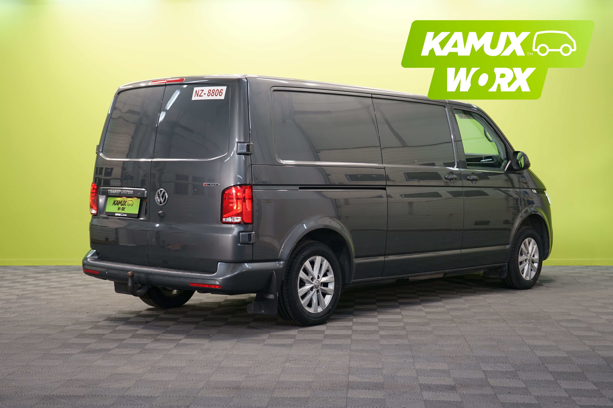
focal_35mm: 56
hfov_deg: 35.6
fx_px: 954
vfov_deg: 24.2
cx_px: 311
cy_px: 205
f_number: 5.6
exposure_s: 1/20
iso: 400
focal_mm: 55
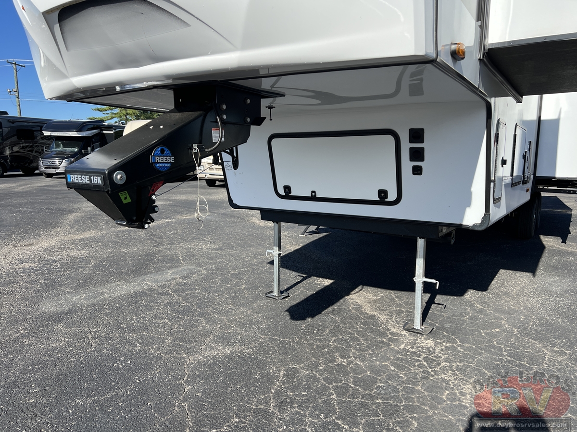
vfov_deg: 53.1
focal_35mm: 26
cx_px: 288
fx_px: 433
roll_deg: +1.4
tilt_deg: -9.9
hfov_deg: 67.3
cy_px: 216
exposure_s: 1/2252
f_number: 1.5
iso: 50
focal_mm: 5.7
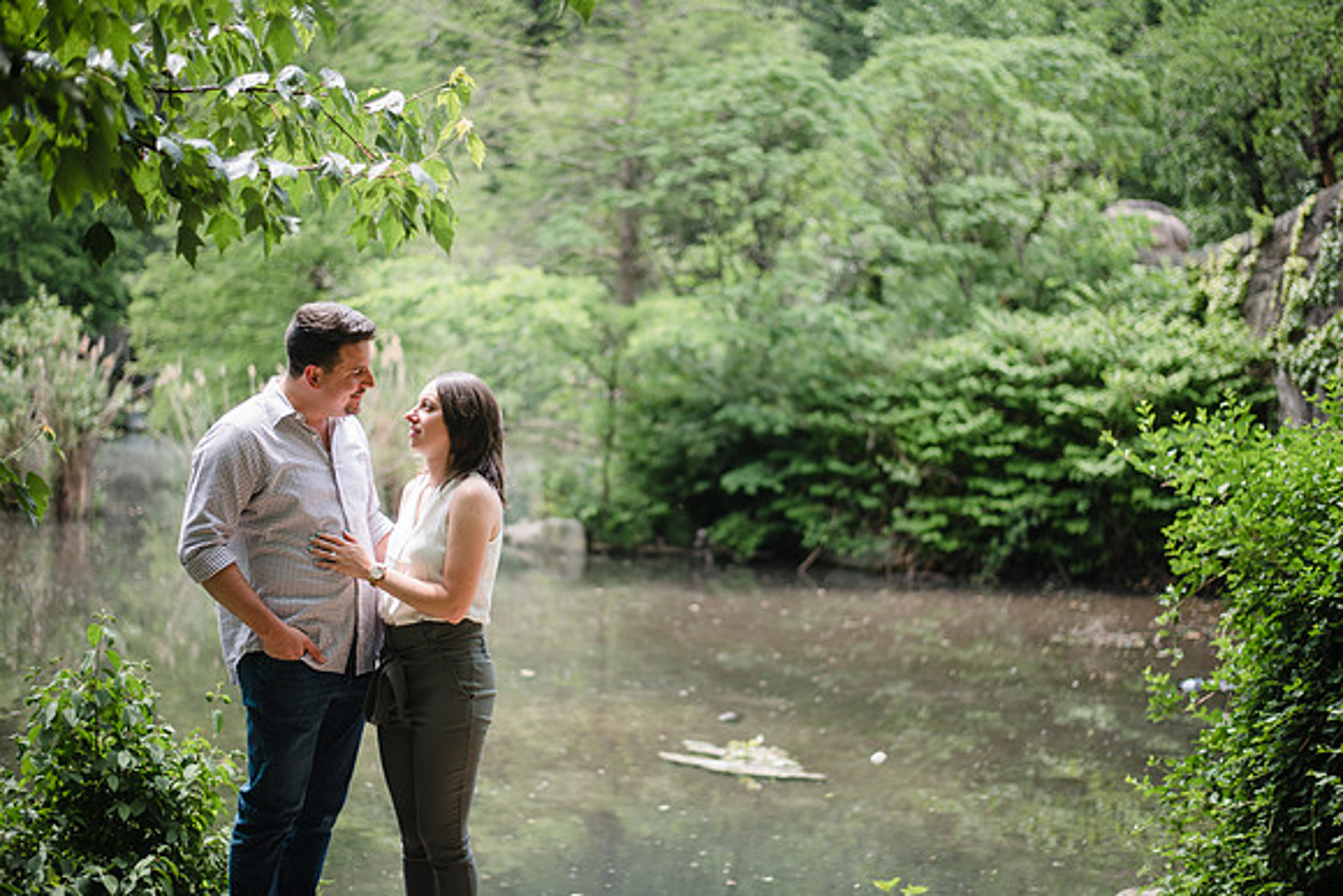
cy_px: 448
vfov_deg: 27.0
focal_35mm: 50
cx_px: 672
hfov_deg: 39.6
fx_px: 1866
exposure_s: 1/500
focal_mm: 50
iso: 80
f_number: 1.8
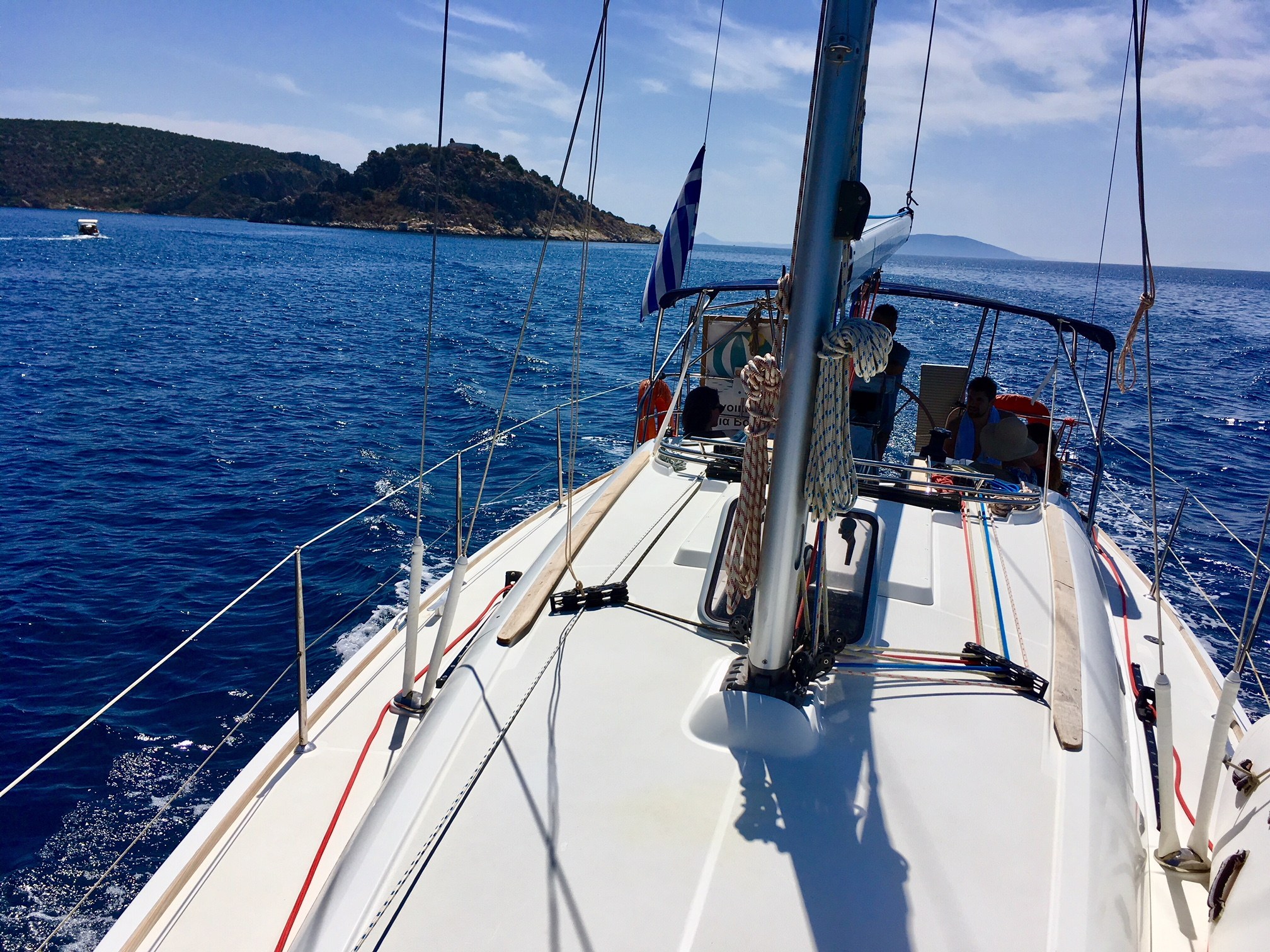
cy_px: 476
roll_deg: -2.6
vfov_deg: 48.2
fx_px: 1064
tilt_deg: -14.6
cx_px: 635
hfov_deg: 61.7
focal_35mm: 29
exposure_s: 1/5128
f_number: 2.2
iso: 25
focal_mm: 4.15
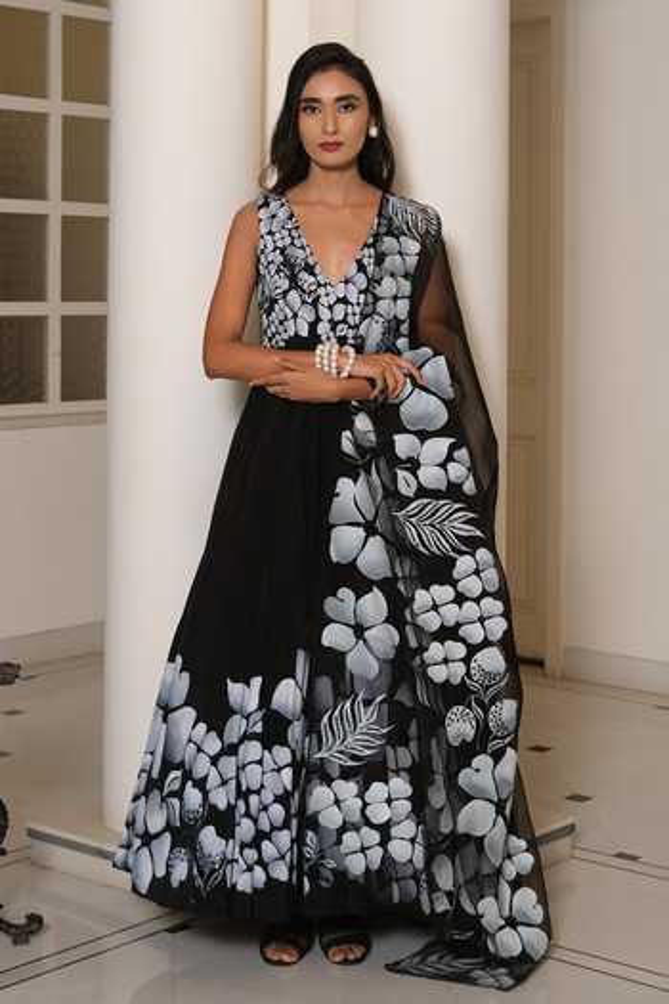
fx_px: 1087
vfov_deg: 49.6
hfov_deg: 34.2
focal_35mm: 39
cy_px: 502
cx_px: 334
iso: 800
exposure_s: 1/56
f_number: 4
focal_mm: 26
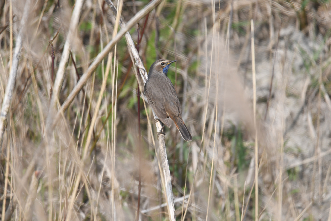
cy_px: 110
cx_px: 166
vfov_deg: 1.5
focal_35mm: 900
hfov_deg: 2.3
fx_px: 8274
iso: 500
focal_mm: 600
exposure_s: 1/1250
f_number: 7.1
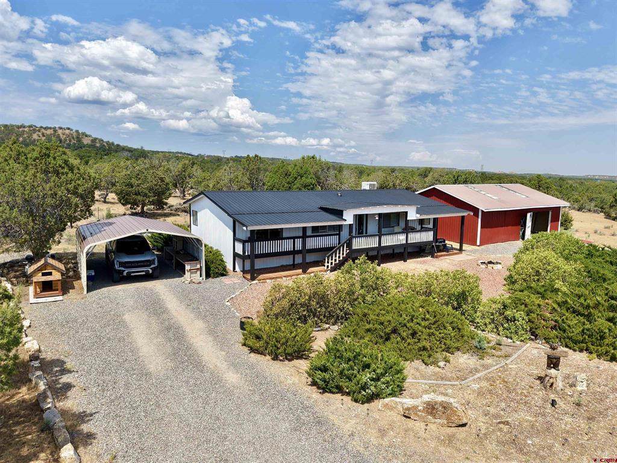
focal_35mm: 24
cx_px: 308
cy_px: 232
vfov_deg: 56.8
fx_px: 428
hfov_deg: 71.6
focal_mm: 8.67
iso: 120
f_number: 1.8
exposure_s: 1/4000
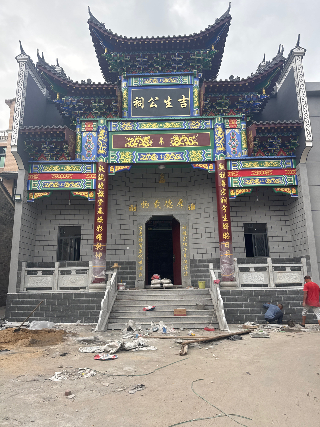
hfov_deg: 56.8
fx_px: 296
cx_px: 160
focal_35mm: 24
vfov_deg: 71.6
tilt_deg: +12.9
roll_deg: +1.2
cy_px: 214
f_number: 1.78
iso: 100
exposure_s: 1/121
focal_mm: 6.76
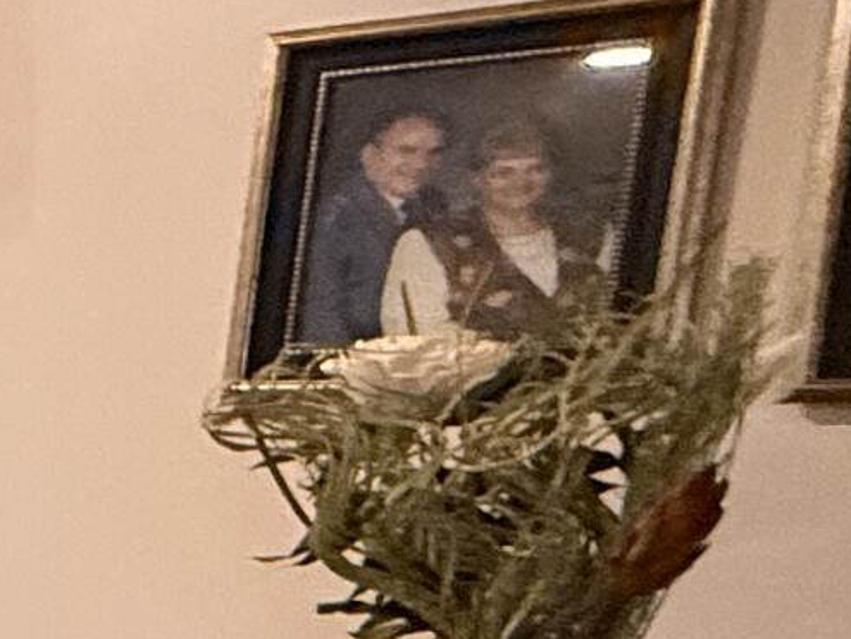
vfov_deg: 16.9
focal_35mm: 85
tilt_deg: -7.5
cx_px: -1728
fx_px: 2091
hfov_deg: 11.4
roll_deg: +0.0
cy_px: 691
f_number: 2.2
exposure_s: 1/60
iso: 500
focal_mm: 2.22
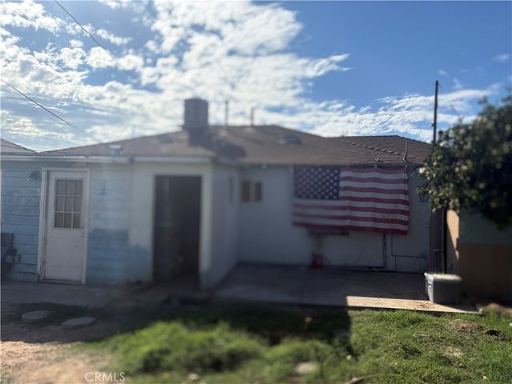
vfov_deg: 53.1
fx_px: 385
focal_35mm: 26
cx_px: 256
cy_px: 192
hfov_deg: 67.3
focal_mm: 5.96
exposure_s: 1/6993
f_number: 1.6
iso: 50
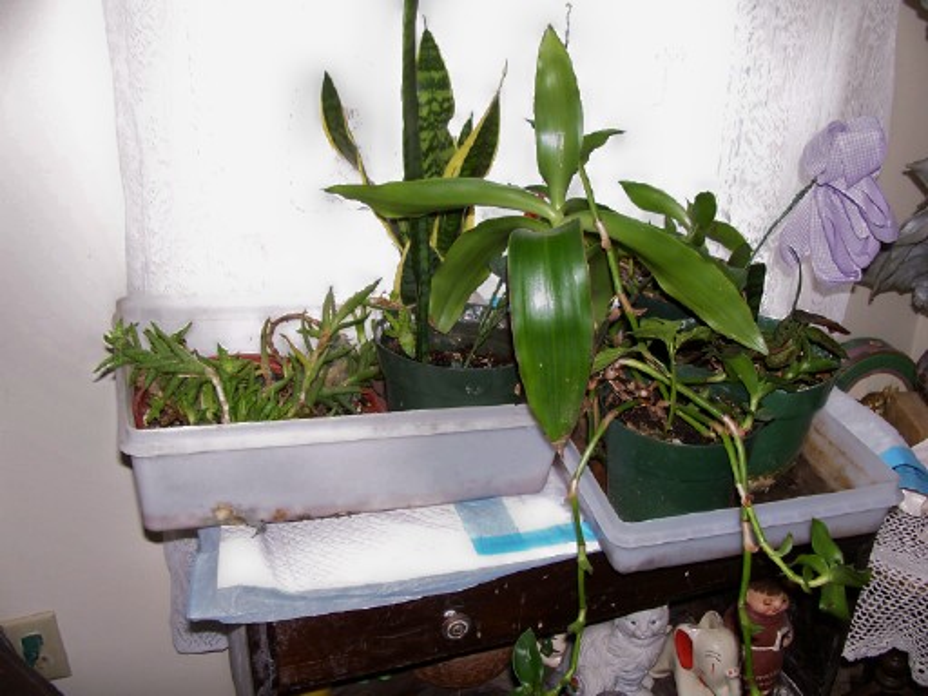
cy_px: 348
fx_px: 938
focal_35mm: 35
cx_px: 464
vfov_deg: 40.7
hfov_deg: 52.6
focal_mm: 6
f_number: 2.8
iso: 80
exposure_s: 1/60
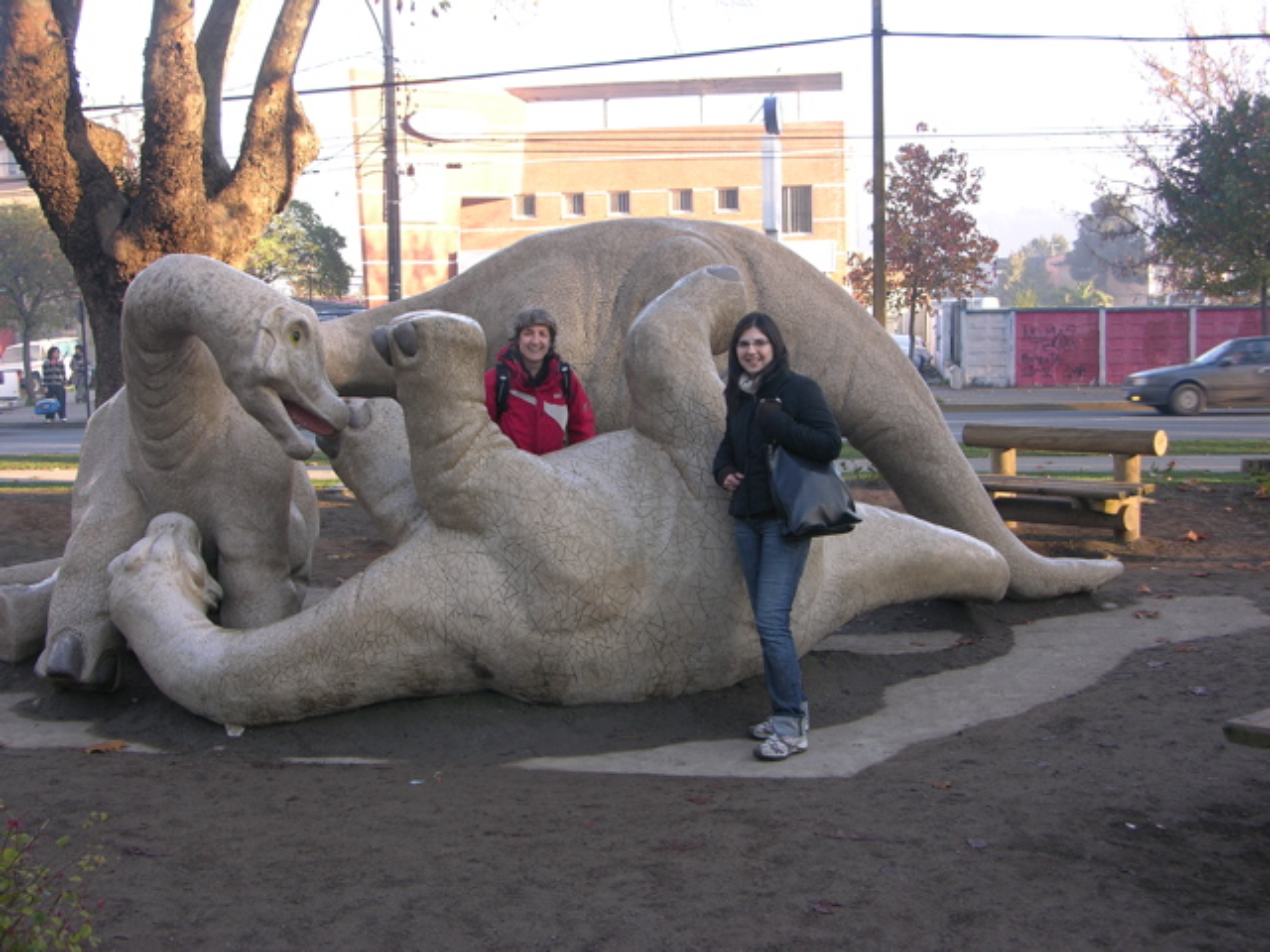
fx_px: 1688
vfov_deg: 31.5
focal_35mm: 46
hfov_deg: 41.2
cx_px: 635
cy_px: 476
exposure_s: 1/47
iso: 50
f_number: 3.3
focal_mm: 11.6
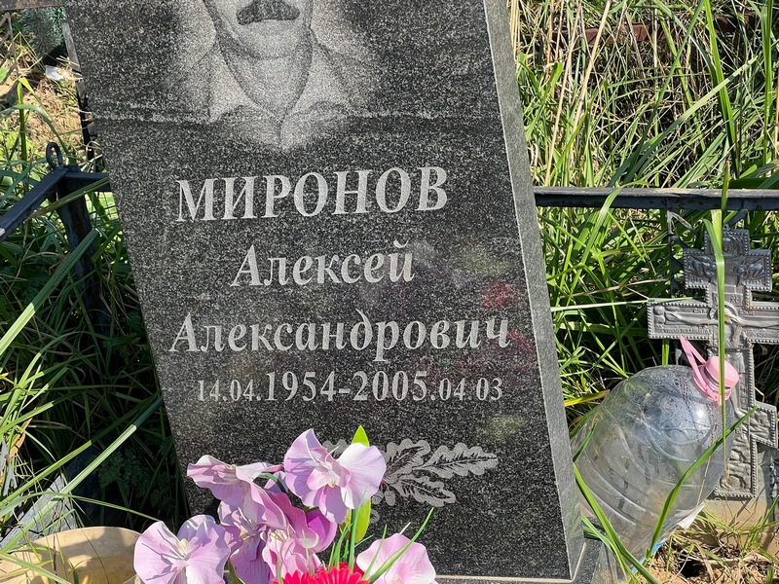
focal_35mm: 77
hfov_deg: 25.3
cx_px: 390
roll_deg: +2.7
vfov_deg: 19.1
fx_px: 1733
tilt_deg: -33.5
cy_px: 292
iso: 32
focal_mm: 9
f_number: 2.8
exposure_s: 1/282
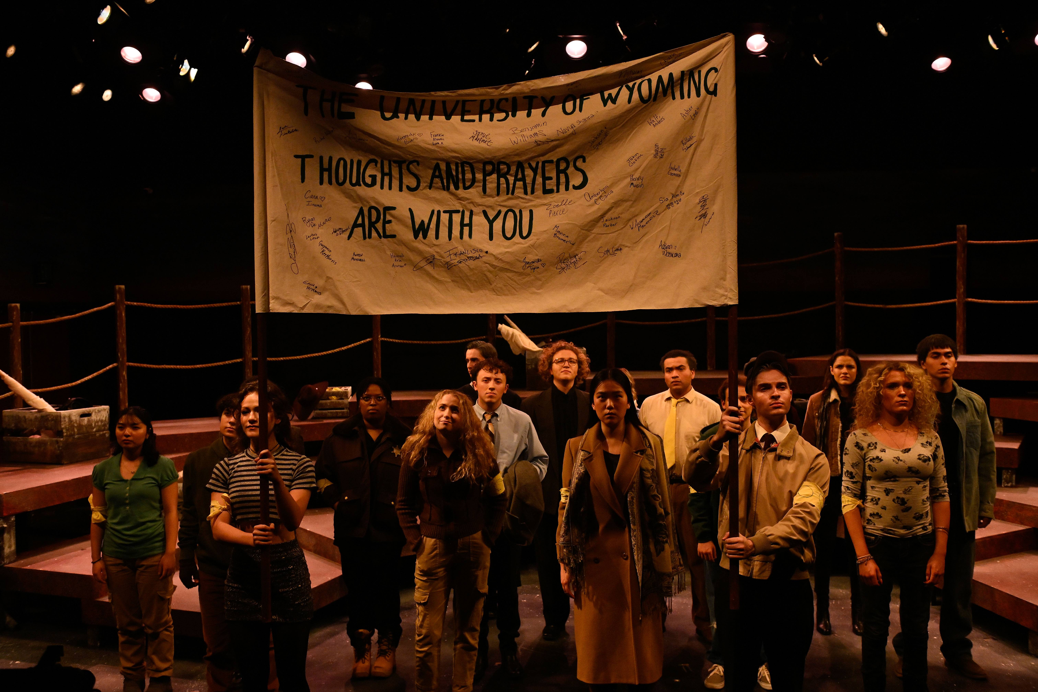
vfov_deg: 36.9
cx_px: 519
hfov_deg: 53.1
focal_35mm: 36
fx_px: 1038
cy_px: 346
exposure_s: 1/350
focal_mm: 36
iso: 6400
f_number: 4.8
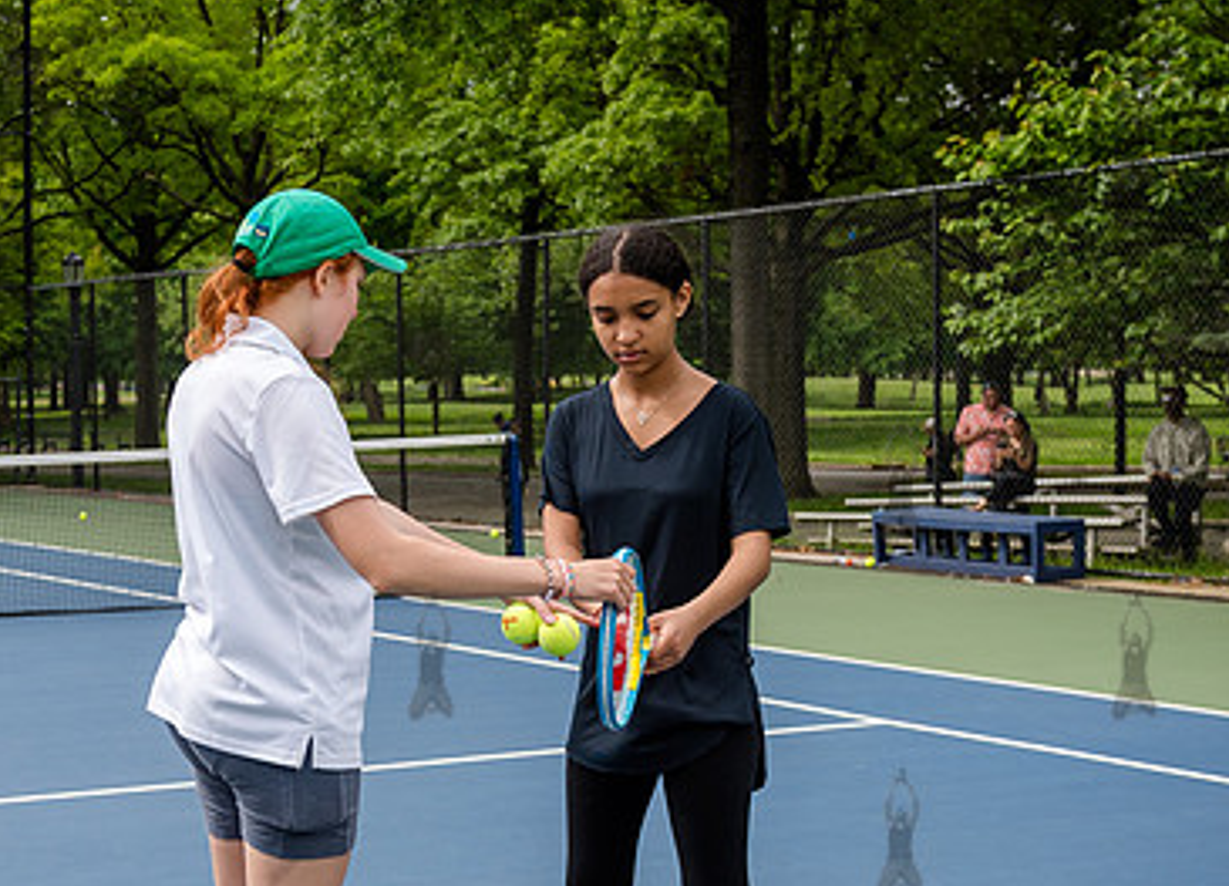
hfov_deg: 28.4
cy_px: 520
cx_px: 424
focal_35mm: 69
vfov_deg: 20.8
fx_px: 2416
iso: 200
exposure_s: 1/1250
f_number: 4
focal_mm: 34
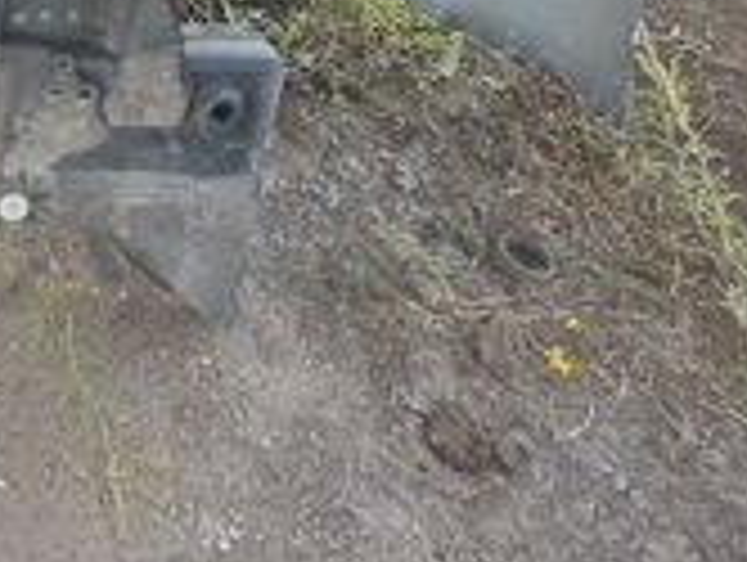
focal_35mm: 50
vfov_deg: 26.6
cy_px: -72
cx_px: -248
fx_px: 1081
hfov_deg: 29.7
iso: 64
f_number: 2.2
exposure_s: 1/100
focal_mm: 1.13
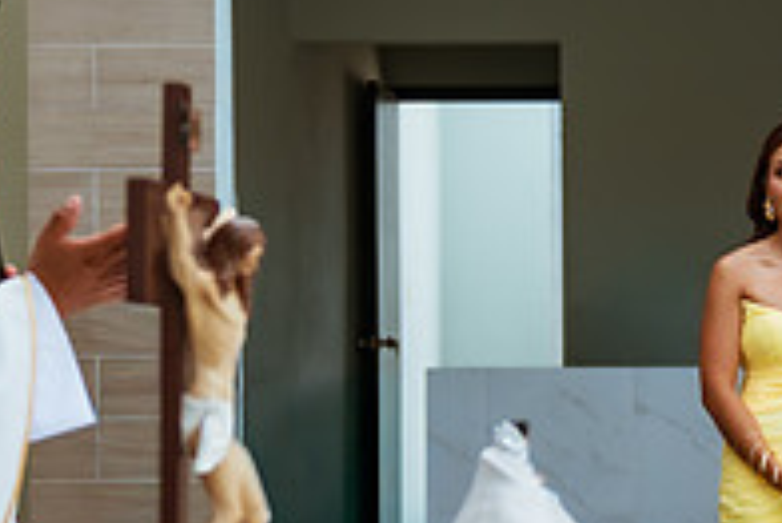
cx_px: 914
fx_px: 2891
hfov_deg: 14.9
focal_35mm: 133
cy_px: 357
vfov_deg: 10.3
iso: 100
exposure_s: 1/1250
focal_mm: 45
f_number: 2.8
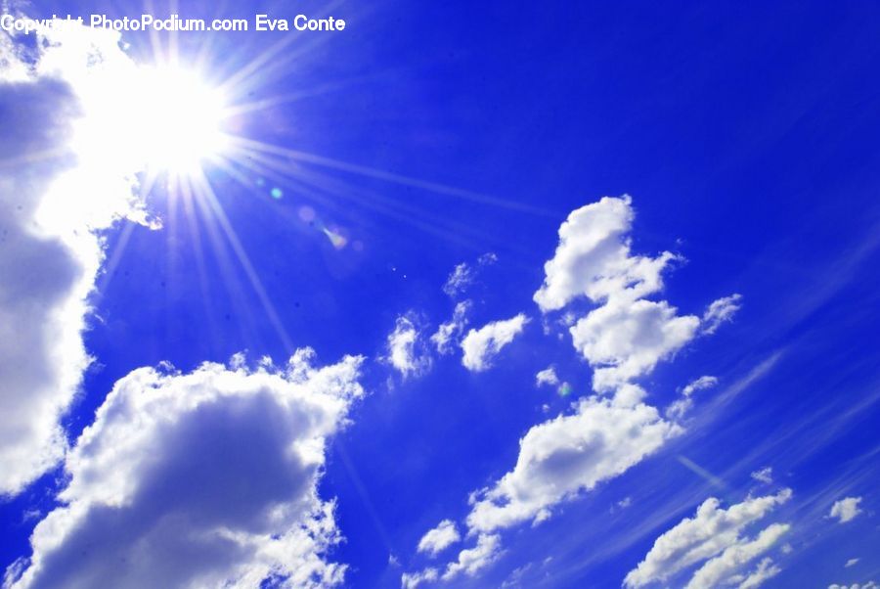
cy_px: 294
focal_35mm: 39
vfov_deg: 34.3
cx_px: 440
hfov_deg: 49.5
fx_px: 954
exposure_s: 1/100
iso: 100
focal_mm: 26
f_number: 20
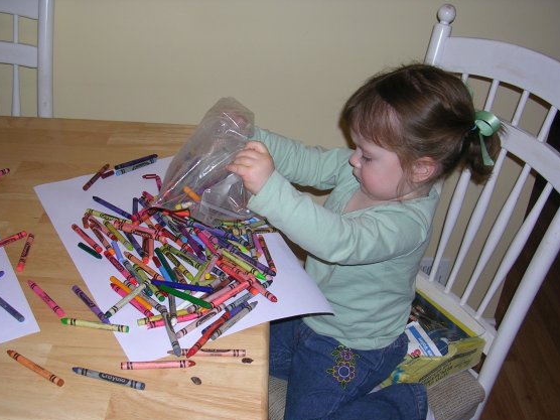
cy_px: 226
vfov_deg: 35.1
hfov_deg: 45.8
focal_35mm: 41
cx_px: 280
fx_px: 663
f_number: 2.8
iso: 50
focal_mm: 5.8
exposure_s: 1/60.1
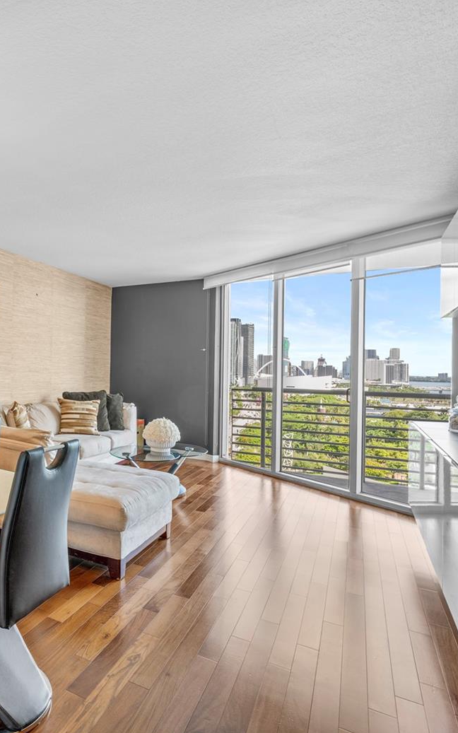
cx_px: 73
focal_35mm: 22
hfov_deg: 50.6
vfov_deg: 79.7
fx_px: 439
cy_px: 370
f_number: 8
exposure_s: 1/3
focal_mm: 14
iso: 64
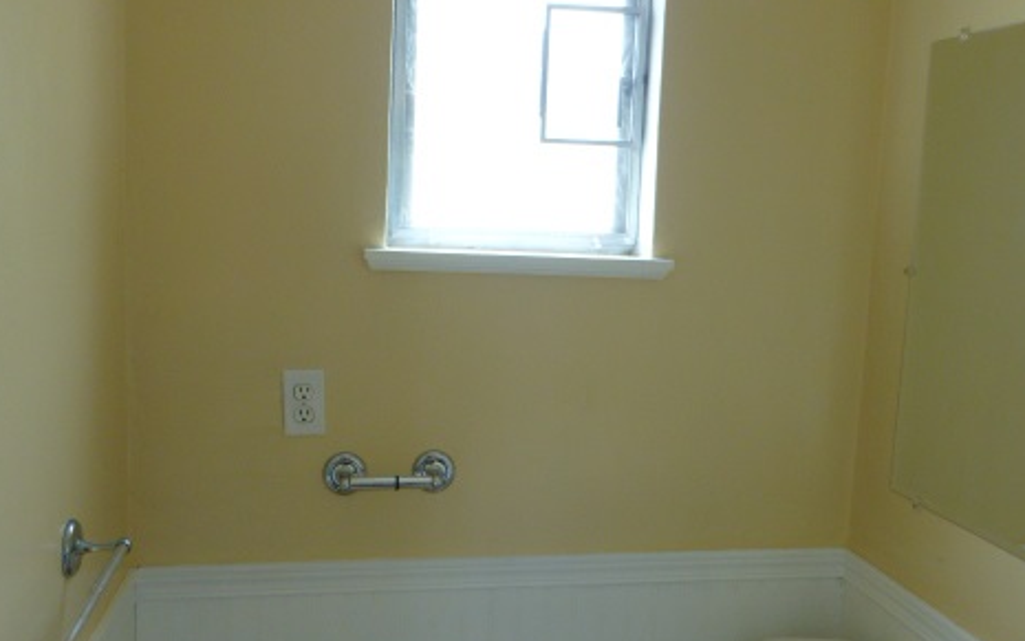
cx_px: 516
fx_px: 978
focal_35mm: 35
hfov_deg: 55.3
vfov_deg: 36.3
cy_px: 350
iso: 160
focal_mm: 4.3
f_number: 3.3
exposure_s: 1/60
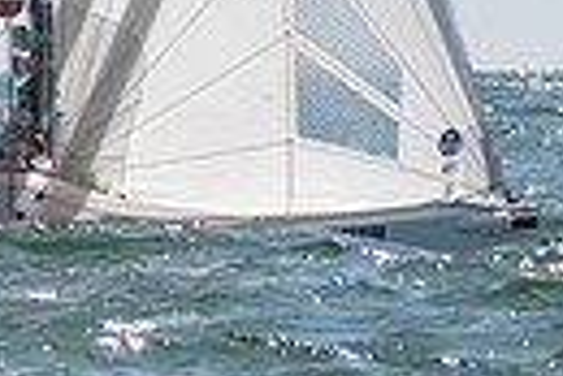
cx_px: -198
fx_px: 14028
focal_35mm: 896
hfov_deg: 2.3
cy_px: -370
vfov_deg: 1.5
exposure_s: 1/1000
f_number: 6.3
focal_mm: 130
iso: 200
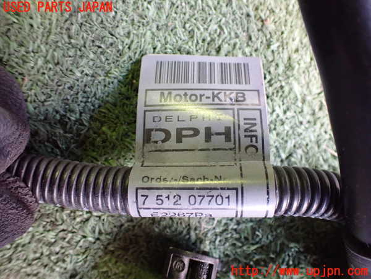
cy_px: 140
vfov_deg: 46.8
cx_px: 186
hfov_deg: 60.0
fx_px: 322
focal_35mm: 30
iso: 800
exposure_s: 1/50
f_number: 2.3
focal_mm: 5.4
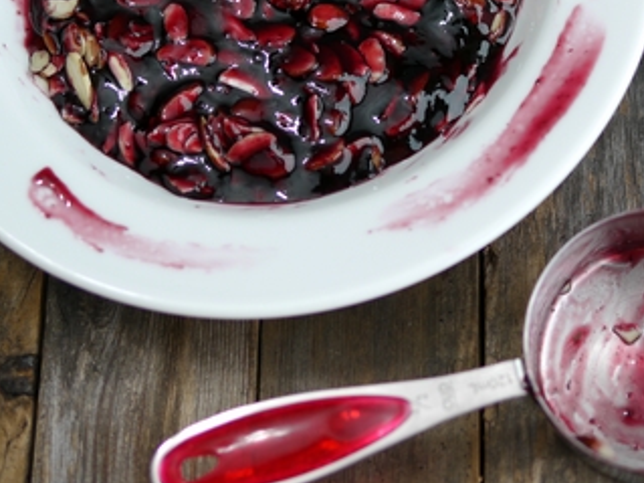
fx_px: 1674
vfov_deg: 16.3
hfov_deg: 21.6
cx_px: 492
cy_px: 92
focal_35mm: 90
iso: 100
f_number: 1.8
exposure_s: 1/200
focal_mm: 25
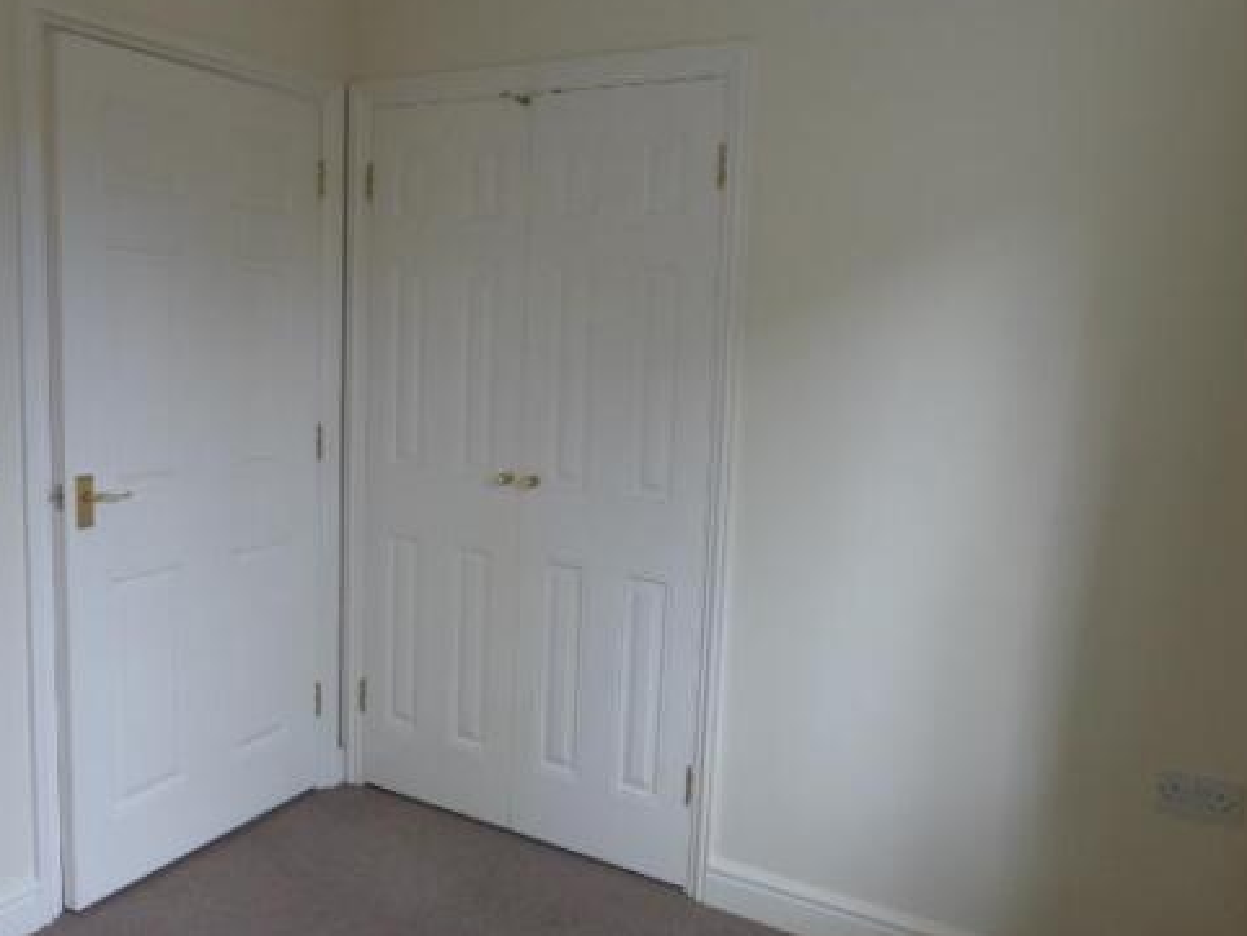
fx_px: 1045
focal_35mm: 29
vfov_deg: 48.3
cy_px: 449
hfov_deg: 61.5
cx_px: 570
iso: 160
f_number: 3.3
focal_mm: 4.3
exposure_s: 1/60
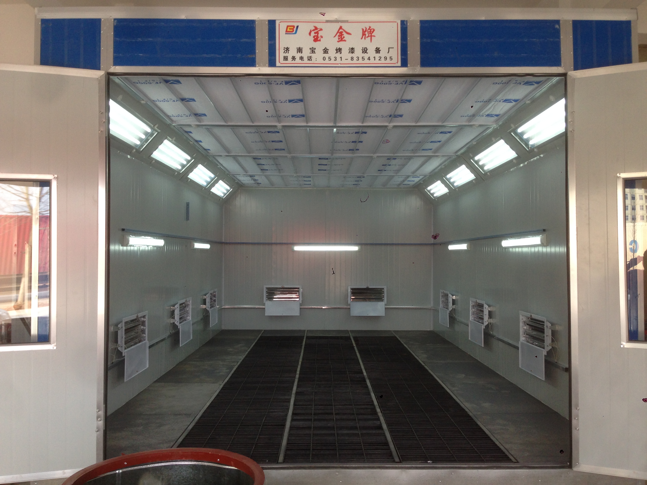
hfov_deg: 55.4
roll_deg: +0.1
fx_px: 617
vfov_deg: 42.9
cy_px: 242
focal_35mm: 33
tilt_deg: +4.4
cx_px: 324
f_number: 2.4
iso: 64
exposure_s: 1/60
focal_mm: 4.12
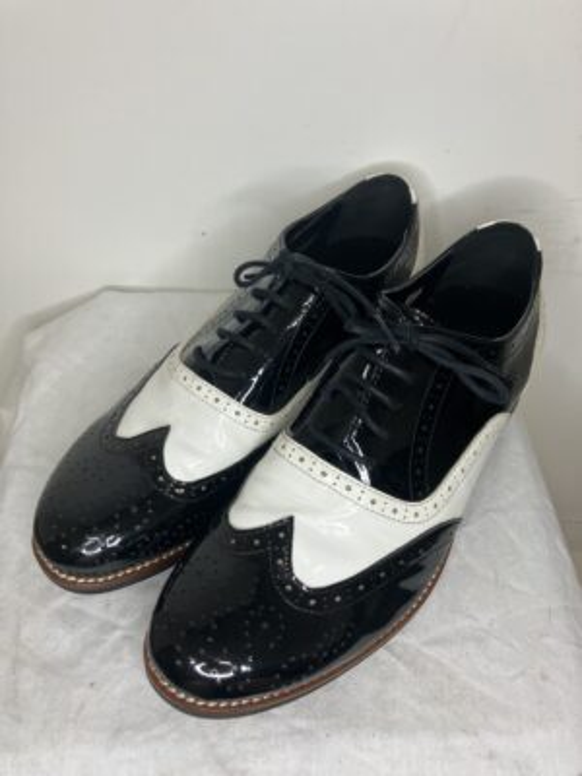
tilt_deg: -49.1
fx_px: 628
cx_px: 291
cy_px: 388
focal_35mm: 28
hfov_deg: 49.7
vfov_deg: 63.4
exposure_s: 1/100
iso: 80
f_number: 1.8
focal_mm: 3.99
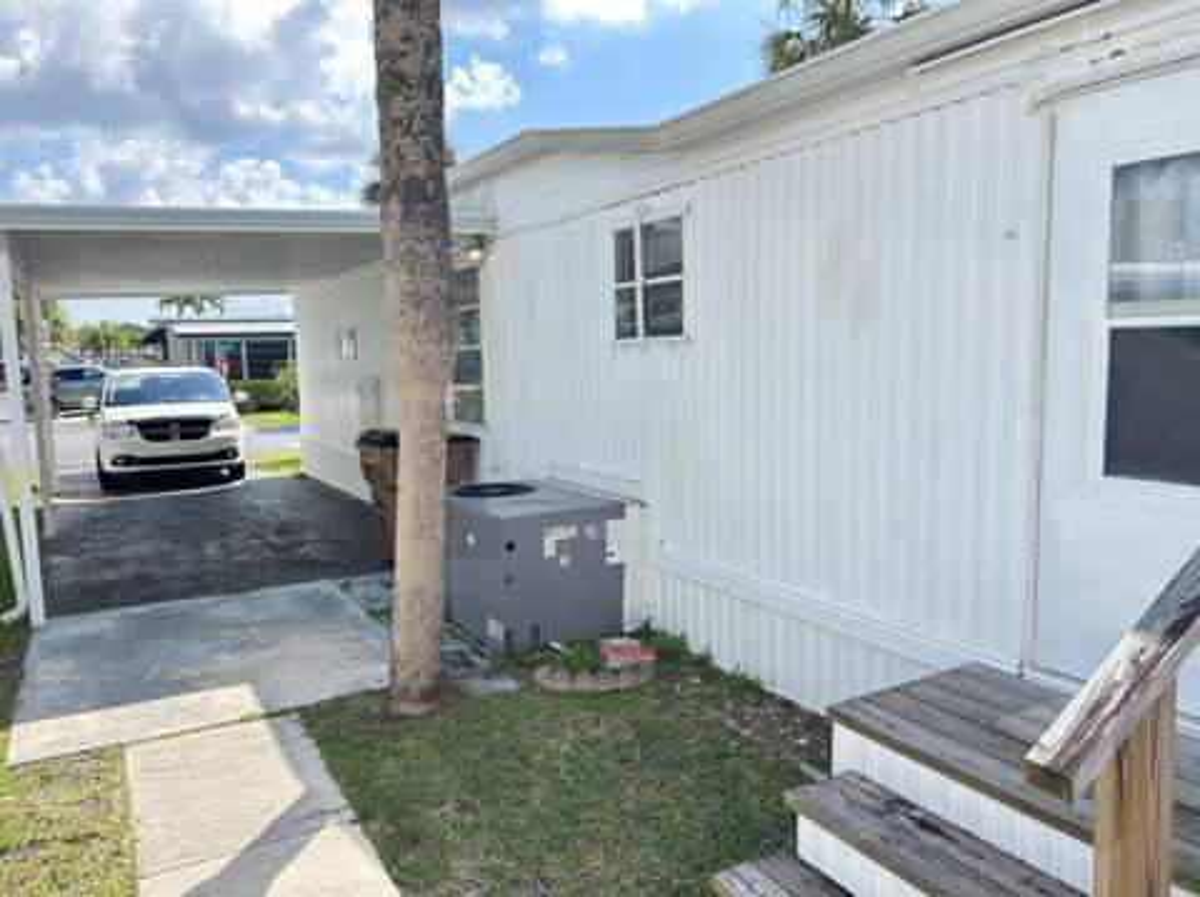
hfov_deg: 67.4
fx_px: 900
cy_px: 448
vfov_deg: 53.0
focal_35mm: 26
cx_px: 600
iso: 50
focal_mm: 5.7
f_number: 1.5
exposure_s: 1/1575
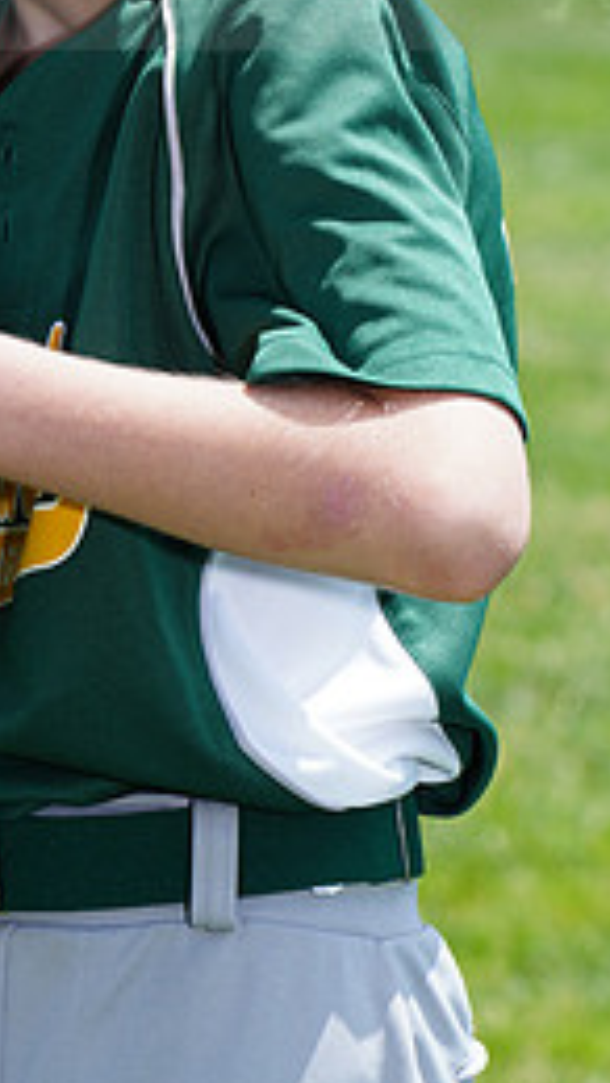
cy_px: -84
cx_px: 56
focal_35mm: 413
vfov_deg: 5.2
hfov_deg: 2.9
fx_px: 11857
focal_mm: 176
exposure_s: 1/200
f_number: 10
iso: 200
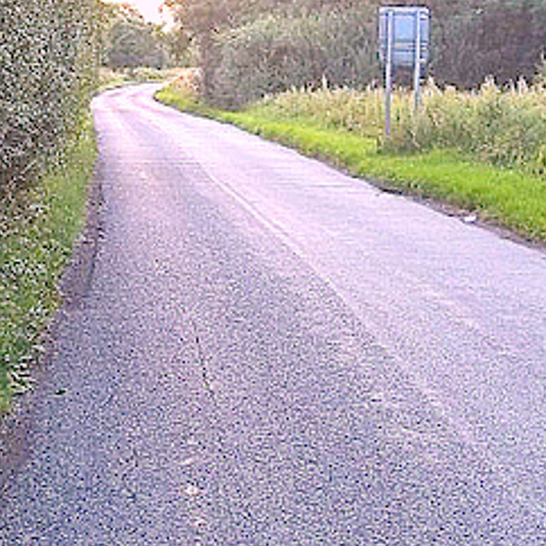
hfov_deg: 16.5
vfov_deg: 16.6
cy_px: 219
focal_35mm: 105
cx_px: 122
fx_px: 1874
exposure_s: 1/30
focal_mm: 6.5
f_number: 3.1
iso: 80
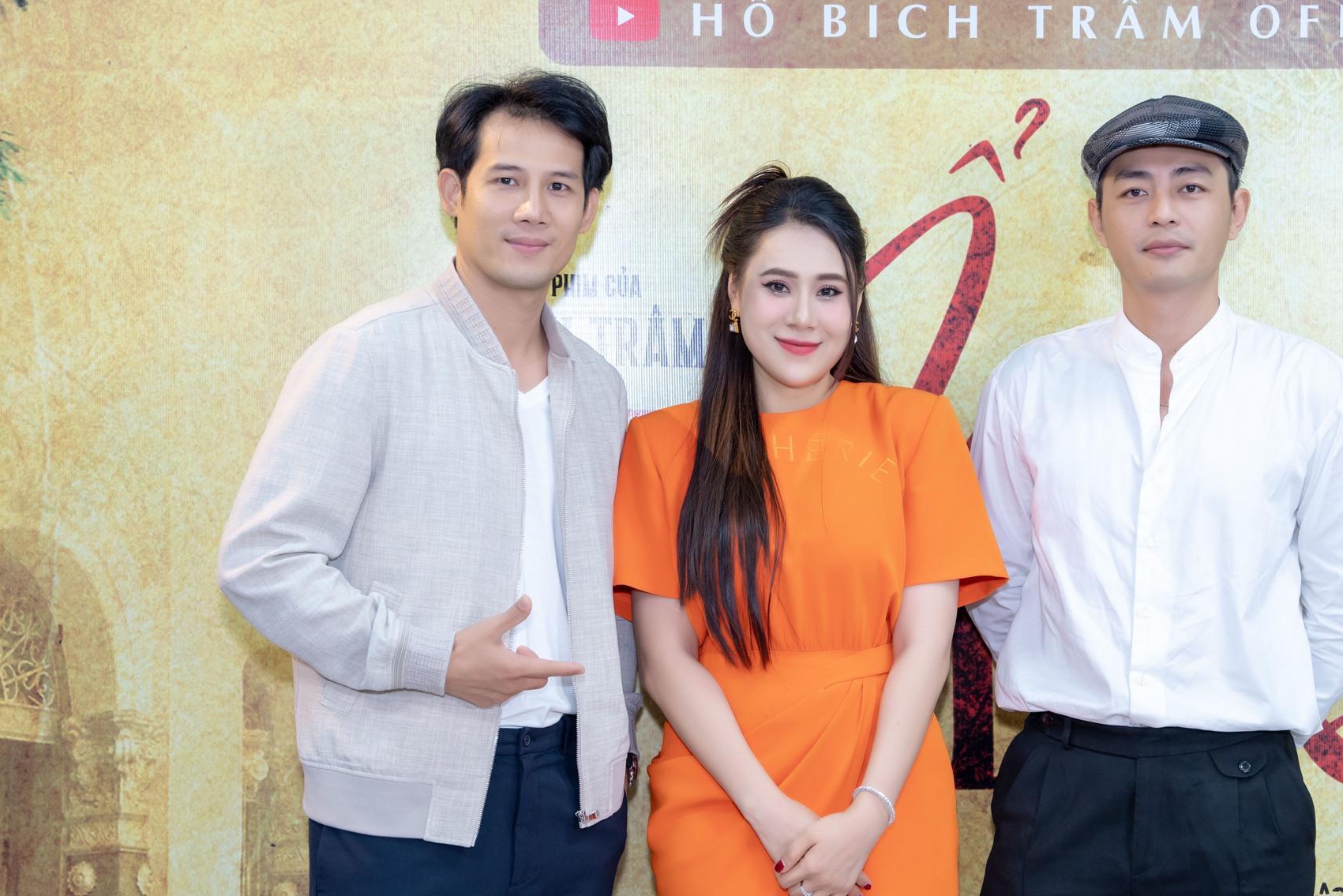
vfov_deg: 20.1
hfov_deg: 29.8
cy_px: 449
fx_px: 2522
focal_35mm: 68
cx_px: 737
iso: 1000
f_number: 3.5
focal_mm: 57.5
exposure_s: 1/125
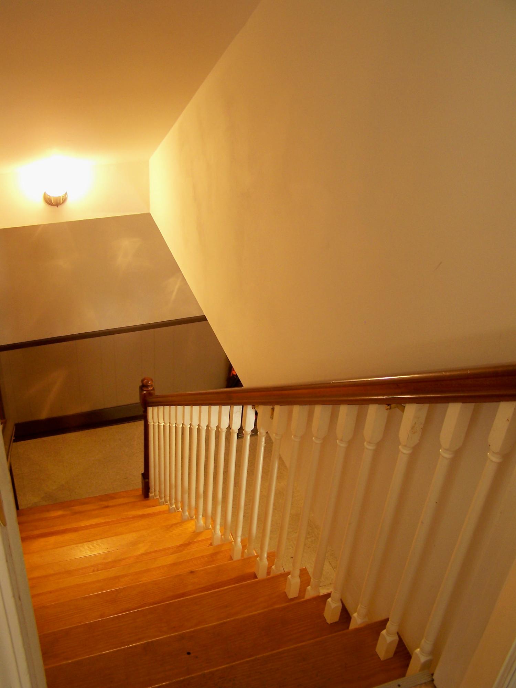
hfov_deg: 37.7
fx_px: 755
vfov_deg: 49.0
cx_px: 258
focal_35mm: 38
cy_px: 344
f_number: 2.8
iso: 64
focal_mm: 6.3
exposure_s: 1/10
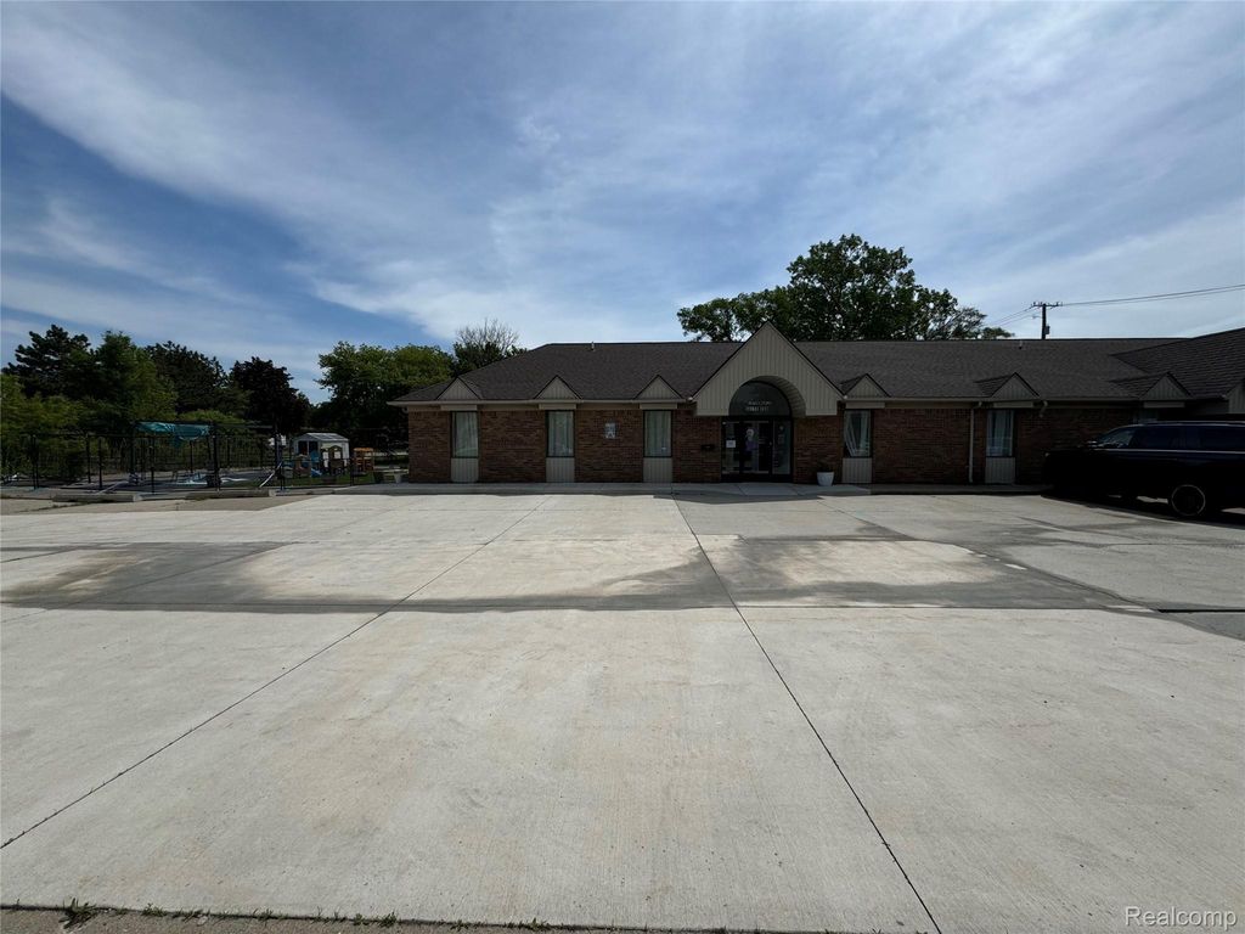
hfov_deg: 102.1
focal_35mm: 14
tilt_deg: -2.1
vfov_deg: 85.7
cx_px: 622
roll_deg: +0.2
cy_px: 467
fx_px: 504
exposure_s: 1/3906
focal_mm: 2.22
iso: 50
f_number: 2.2
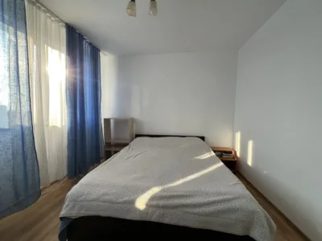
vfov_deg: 89.9
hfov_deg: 106.2
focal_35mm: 13
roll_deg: -1.1
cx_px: 161
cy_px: 120
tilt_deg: -4.2
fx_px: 121
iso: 40
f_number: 1.8
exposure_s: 1/99
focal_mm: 1.57
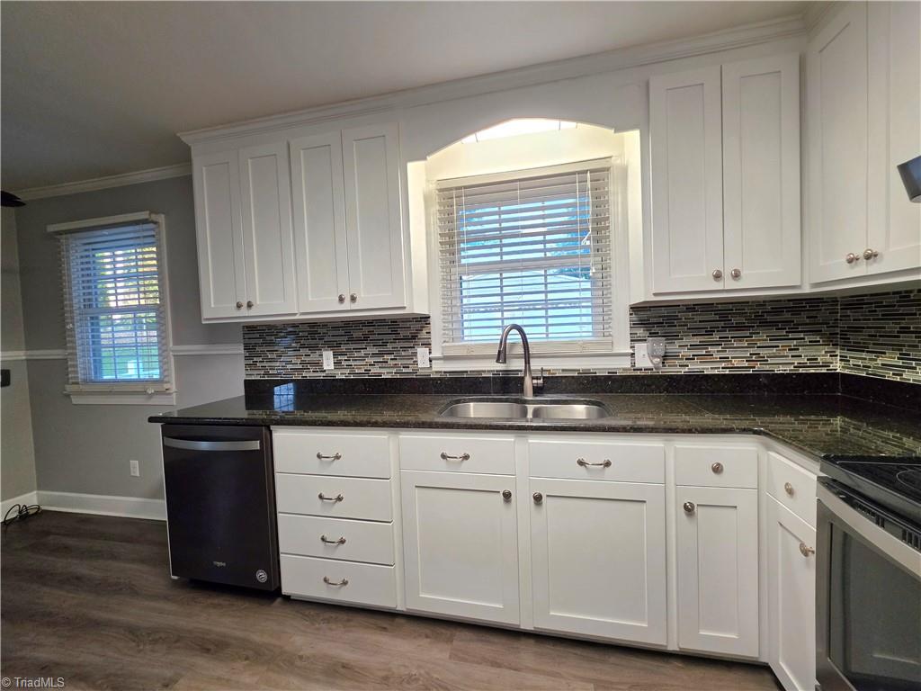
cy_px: 346
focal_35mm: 13
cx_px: 460
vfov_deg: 89.9
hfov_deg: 106.2
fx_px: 346
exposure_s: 1/120
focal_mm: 2.2
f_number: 1.9
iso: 125
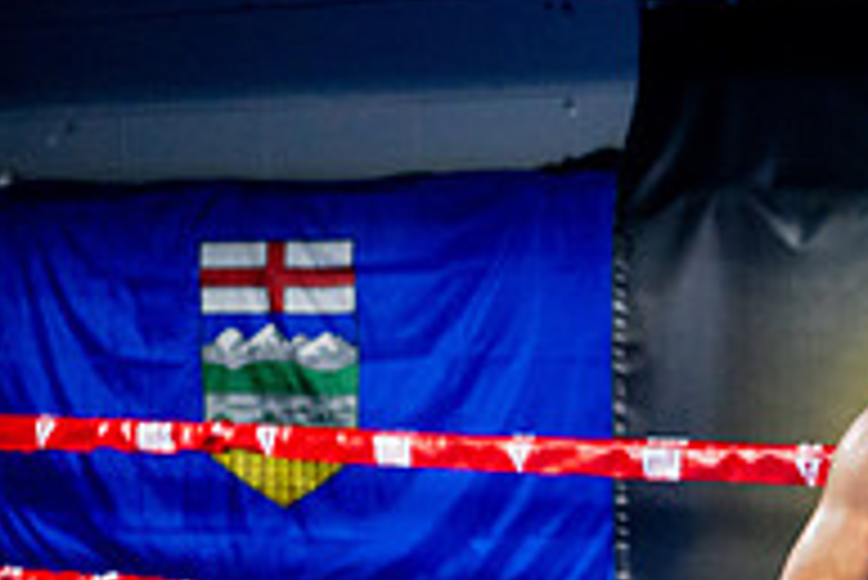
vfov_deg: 9.0
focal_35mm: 150
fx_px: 3619
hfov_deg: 13.2
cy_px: 735
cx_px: 1160
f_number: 2
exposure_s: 1/800
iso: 4000
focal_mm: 50
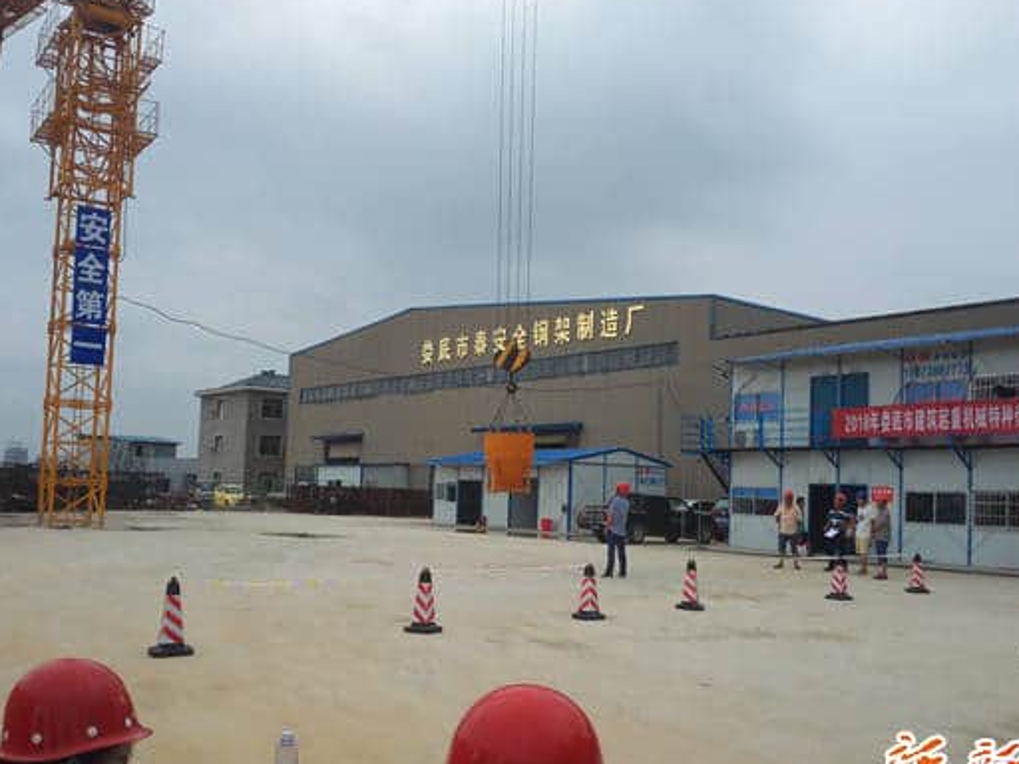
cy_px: 422
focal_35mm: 34
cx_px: 529
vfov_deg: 41.7
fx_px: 1001
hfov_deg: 53.9
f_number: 2
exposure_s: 1/784
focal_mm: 3.8
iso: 100
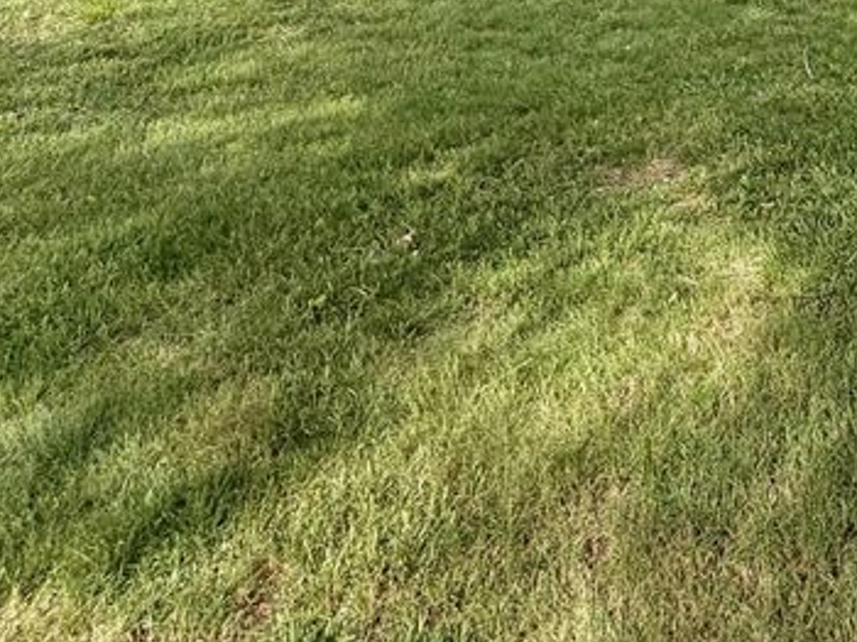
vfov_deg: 26.6
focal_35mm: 41
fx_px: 1014
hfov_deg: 40.5
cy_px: -292
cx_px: 845
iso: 40
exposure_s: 1/770
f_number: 2.2
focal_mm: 2.22
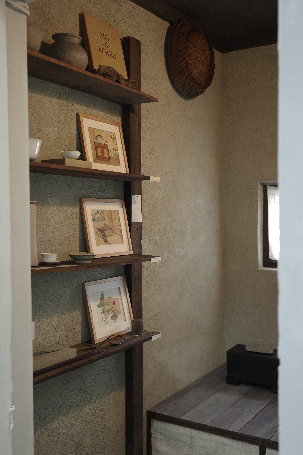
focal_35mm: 40
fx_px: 505
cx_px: 152
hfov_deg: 33.4
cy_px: 228
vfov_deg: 48.5
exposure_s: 1/40
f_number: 2.8
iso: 1250
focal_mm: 26
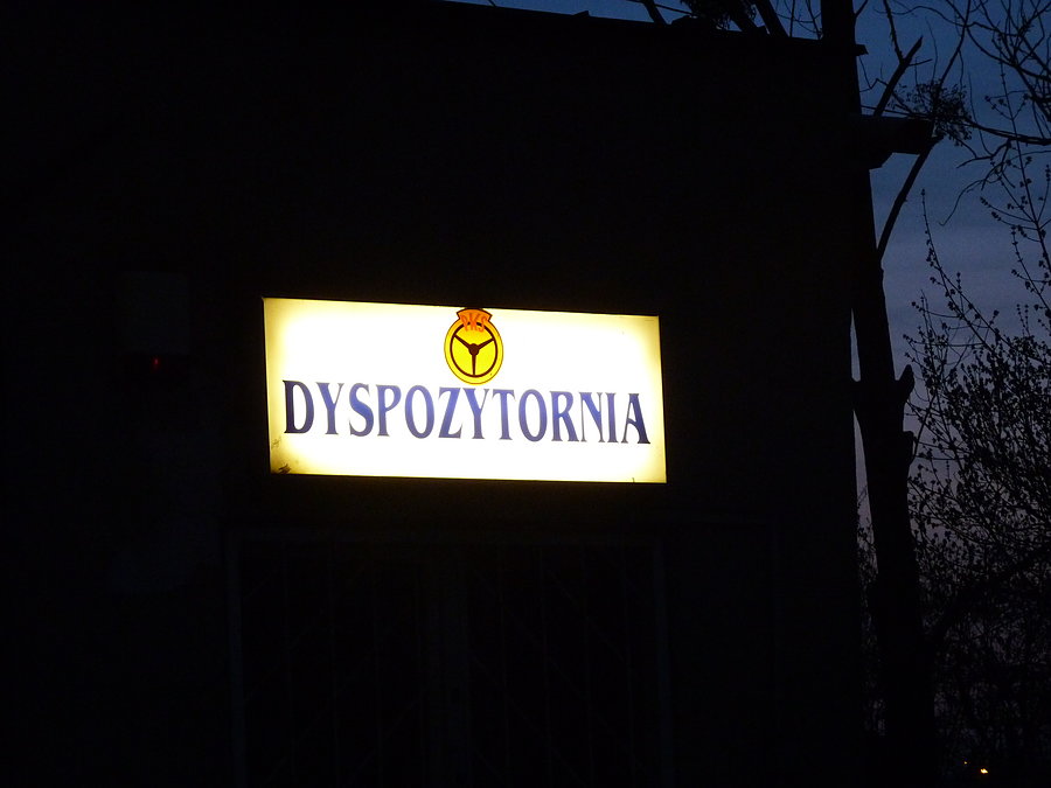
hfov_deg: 13.9
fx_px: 4311
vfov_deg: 10.4
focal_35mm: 142
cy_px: 394
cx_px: 526
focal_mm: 25.2
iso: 400
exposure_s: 1/30
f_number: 3.6
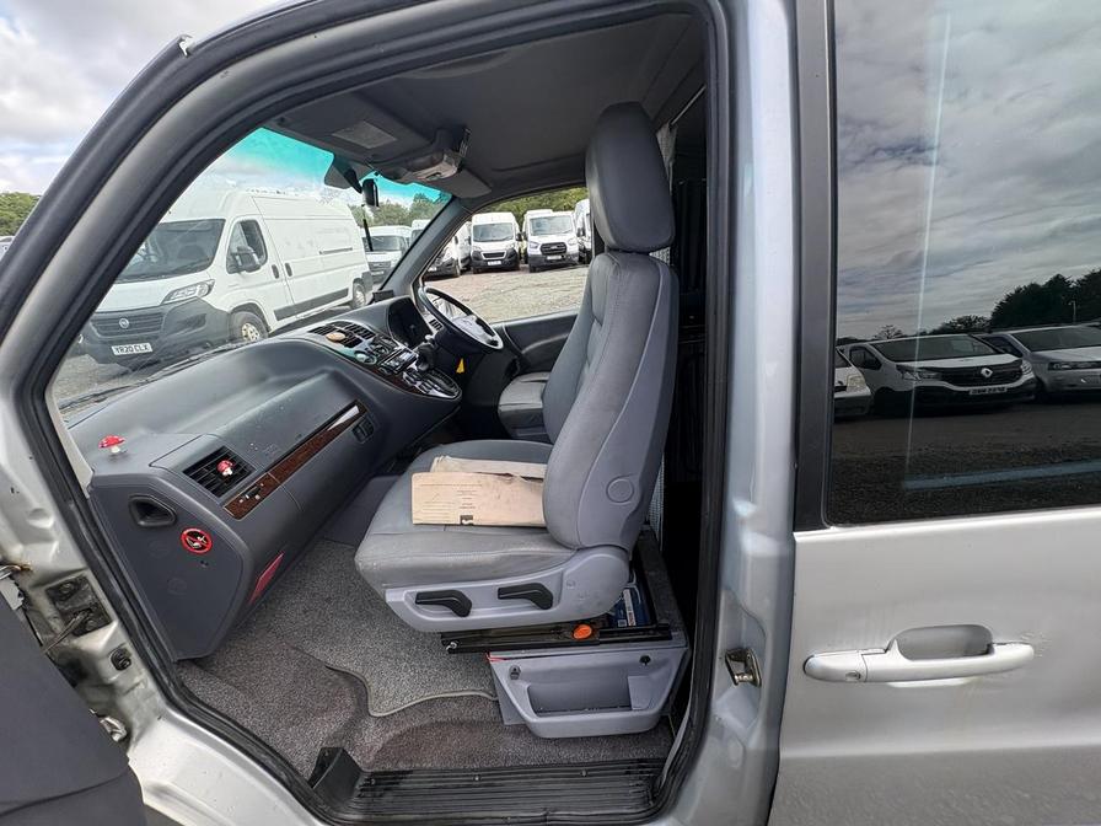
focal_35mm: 14
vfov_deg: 85.7
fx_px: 445
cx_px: 550
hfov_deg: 102.1
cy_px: 413
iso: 64
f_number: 2.2
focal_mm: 2.22
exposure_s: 1/366
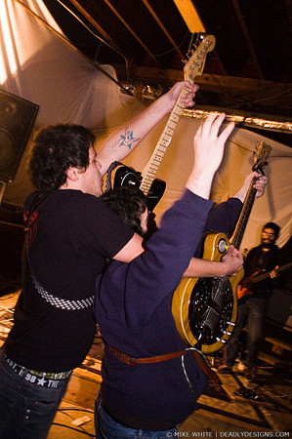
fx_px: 366
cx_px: 146
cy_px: 220
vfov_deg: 62.0
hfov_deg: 43.5
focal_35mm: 30
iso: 800
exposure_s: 1/20
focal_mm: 20
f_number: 2.8
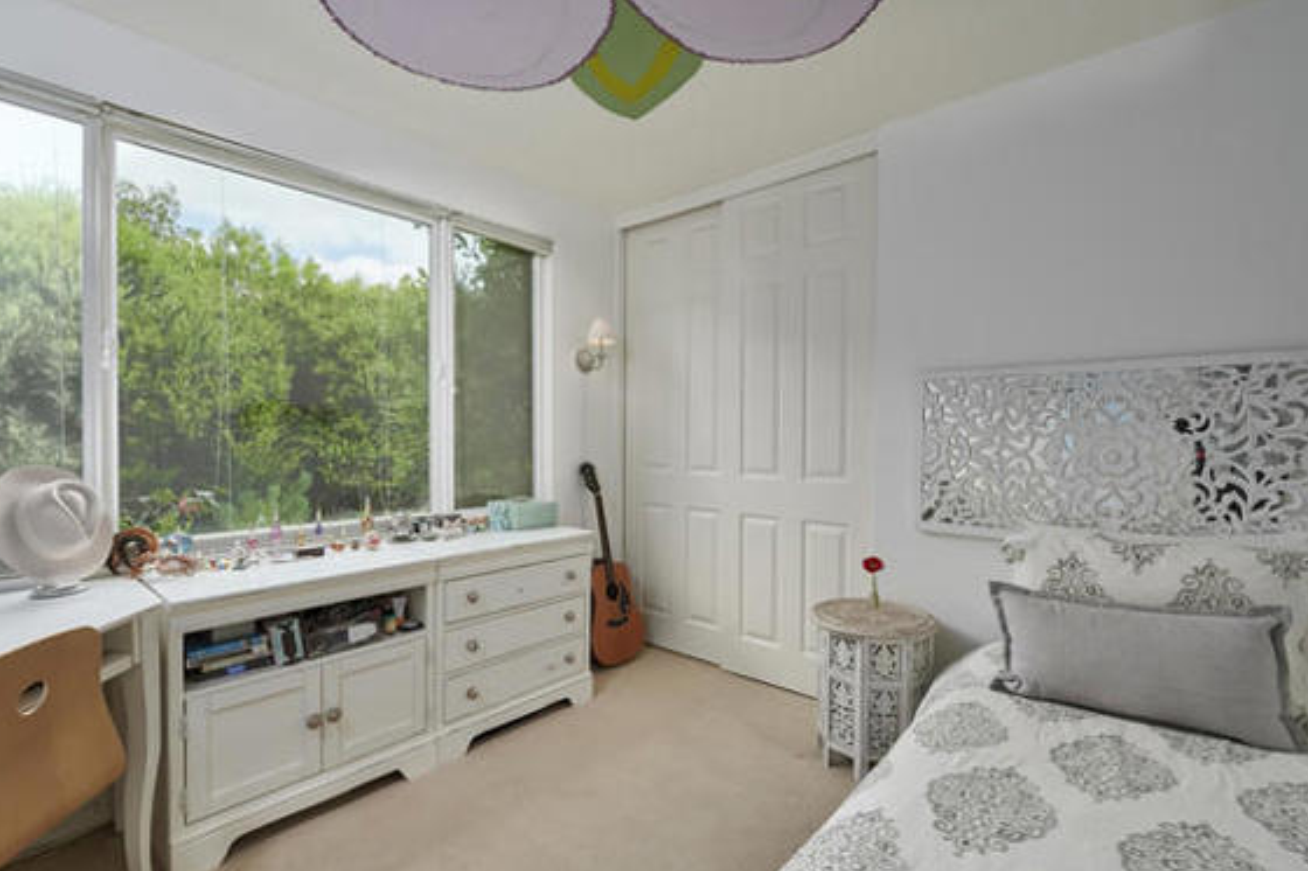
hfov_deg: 96.7
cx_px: 635
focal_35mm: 16
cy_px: 495
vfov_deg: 73.3
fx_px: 581
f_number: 7.1
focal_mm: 14
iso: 400
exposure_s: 1/80
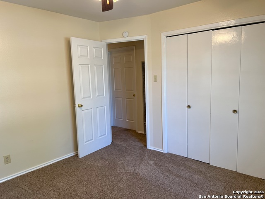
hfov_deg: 67.3
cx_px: 132
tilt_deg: -7.8
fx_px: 199
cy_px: 100
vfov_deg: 53.1
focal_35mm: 26
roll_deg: +1.7
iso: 125
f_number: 1.5
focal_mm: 5.7
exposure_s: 1/120
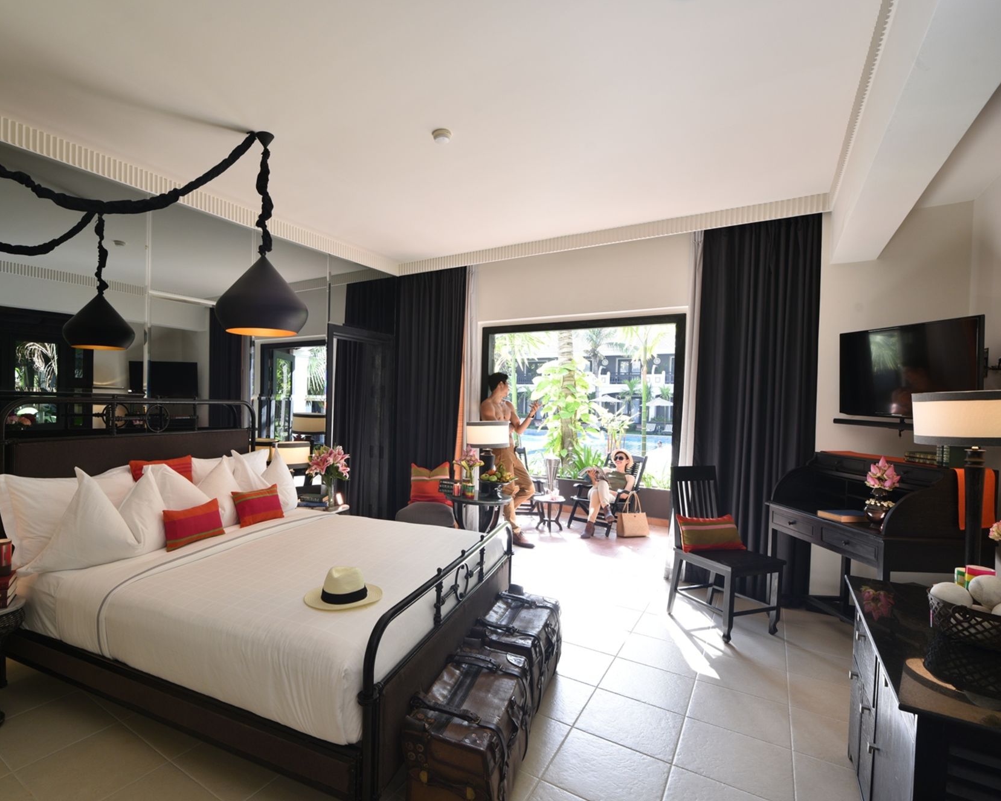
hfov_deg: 88.5
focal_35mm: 17
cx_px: 401
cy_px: 402
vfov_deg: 77.0
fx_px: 504
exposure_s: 1/20
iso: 200
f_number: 9
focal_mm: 15
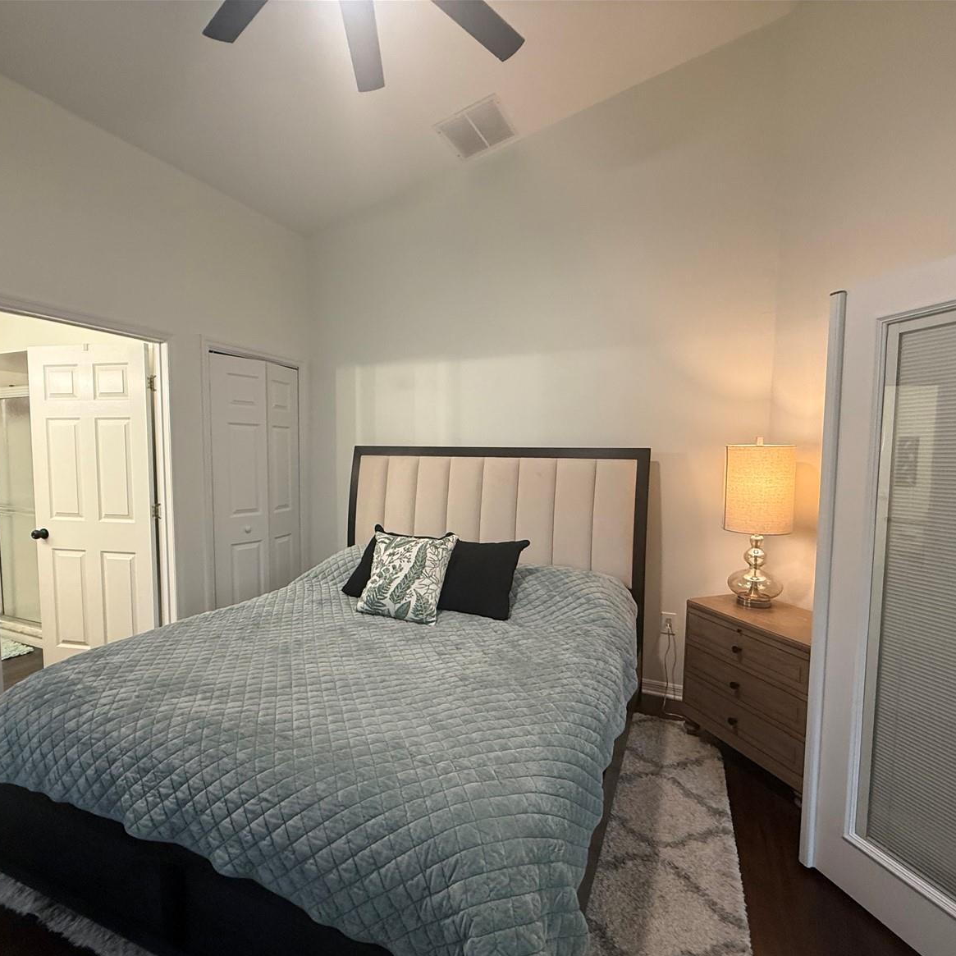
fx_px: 531
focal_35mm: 17
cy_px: 492
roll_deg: -0.6
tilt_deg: -3.1
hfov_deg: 84.0
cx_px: 488
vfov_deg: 83.9
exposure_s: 1/60
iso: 250
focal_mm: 2.22
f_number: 2.2
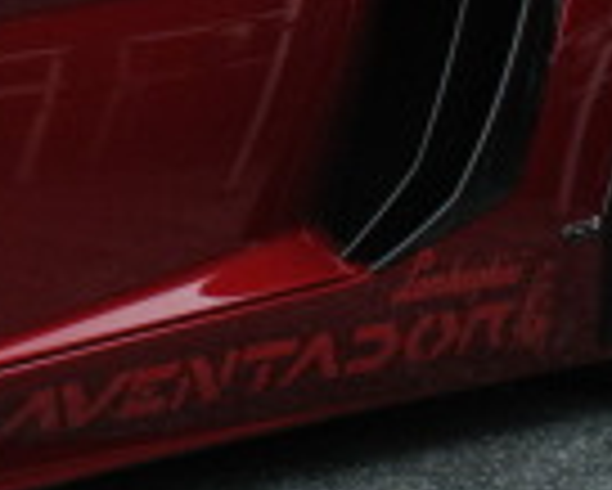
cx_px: -706
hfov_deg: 10.6
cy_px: -43
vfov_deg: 9.4
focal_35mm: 163
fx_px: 2955
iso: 100
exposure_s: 1/500
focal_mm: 12.1
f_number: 4.5
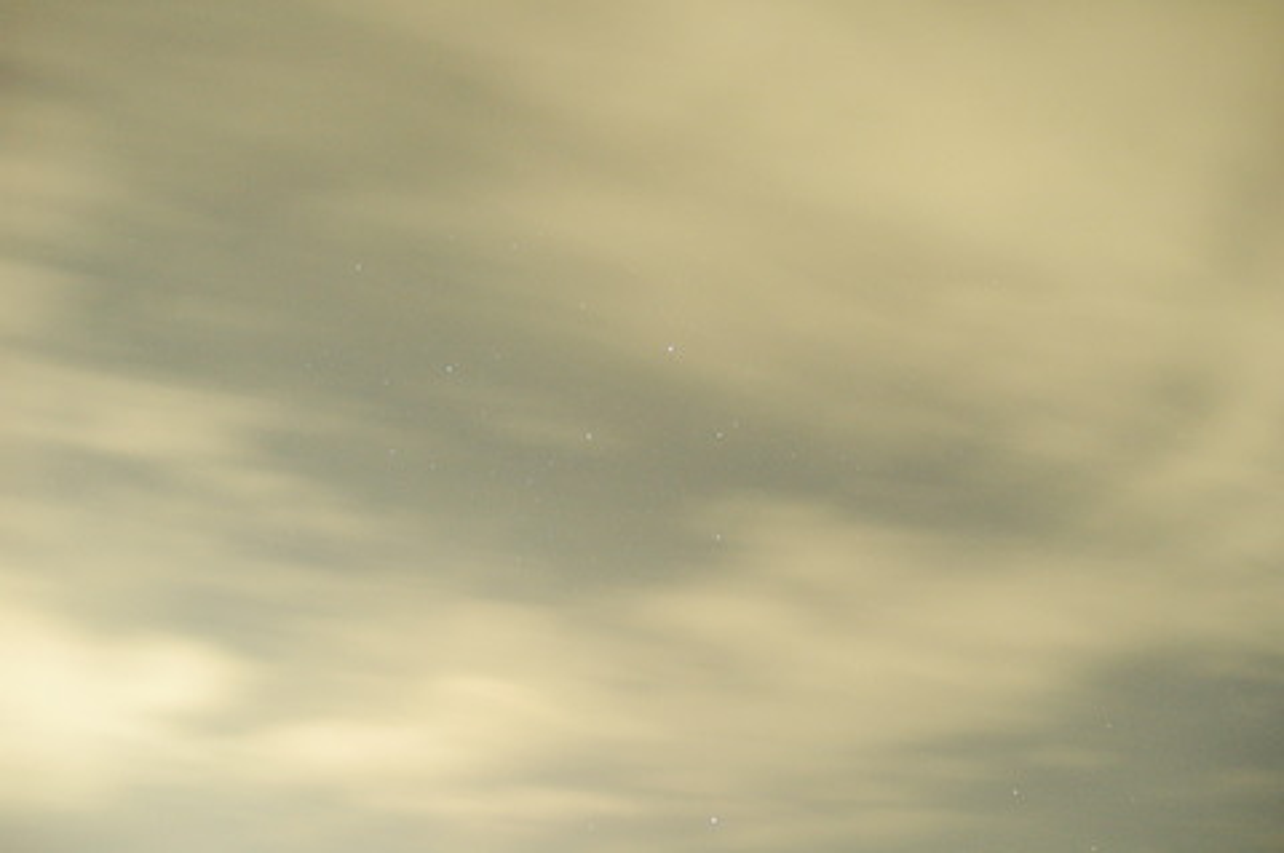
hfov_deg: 57.3
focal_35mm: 33
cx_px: 642
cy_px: 426
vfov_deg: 39.9
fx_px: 1176
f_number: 3.8
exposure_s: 30
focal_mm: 22
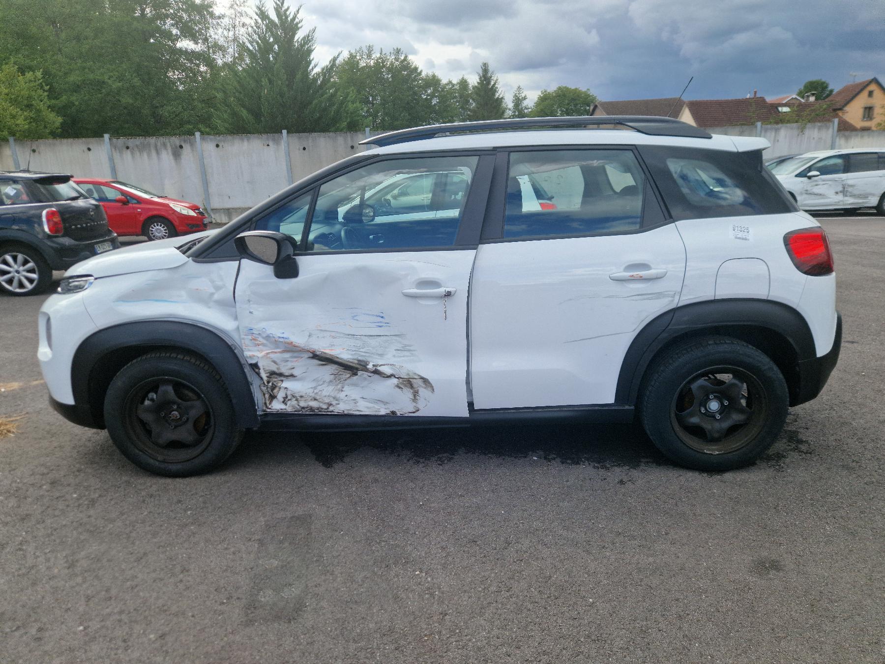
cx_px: 442
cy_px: 332
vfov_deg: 58.9
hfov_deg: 73.9
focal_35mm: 23
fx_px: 588
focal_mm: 5.4
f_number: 1.8
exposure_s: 1/769
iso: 50
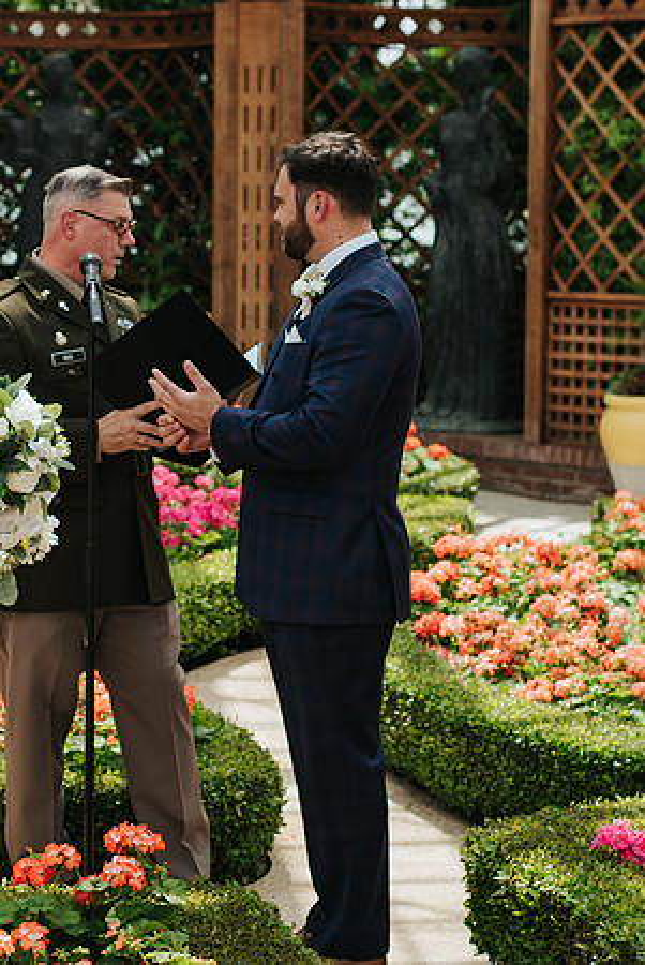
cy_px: 440
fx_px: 2663
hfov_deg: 13.8
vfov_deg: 20.5
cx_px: 157
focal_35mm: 99
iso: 160
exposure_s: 1/1000
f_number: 3.5
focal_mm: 50
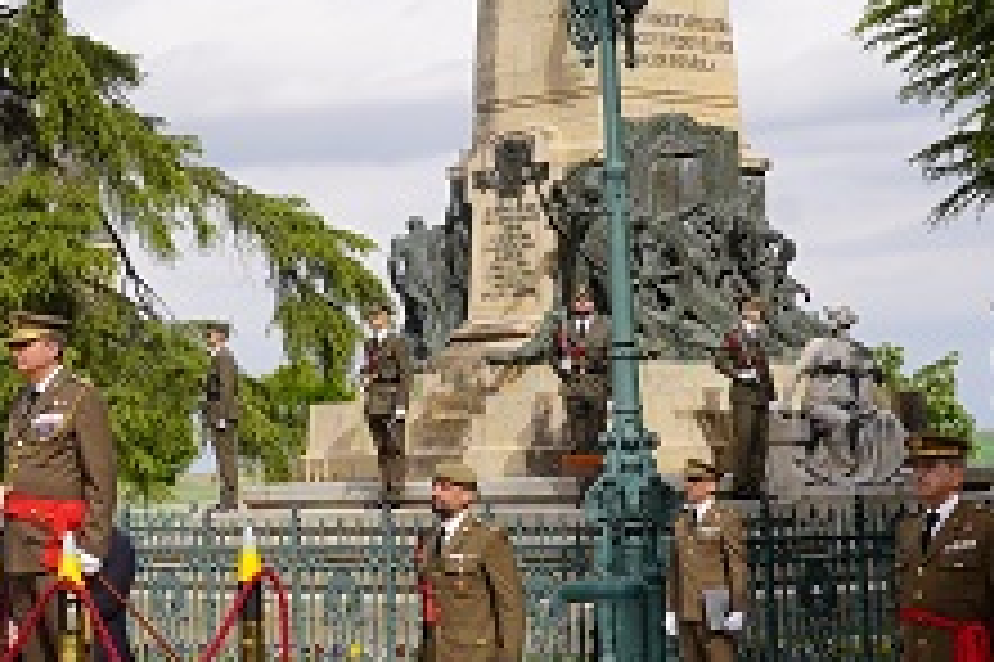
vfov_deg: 12.5
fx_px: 3007
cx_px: 234
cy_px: 173
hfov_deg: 18.6
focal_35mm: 109
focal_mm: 28
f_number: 10
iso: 100
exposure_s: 1/160
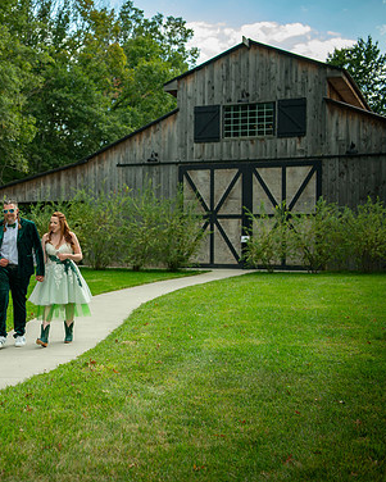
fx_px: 799
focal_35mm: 56
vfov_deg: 33.6
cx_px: 56
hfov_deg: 26.4
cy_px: 236
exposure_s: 1/1600
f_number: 2.8
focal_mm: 38
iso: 400
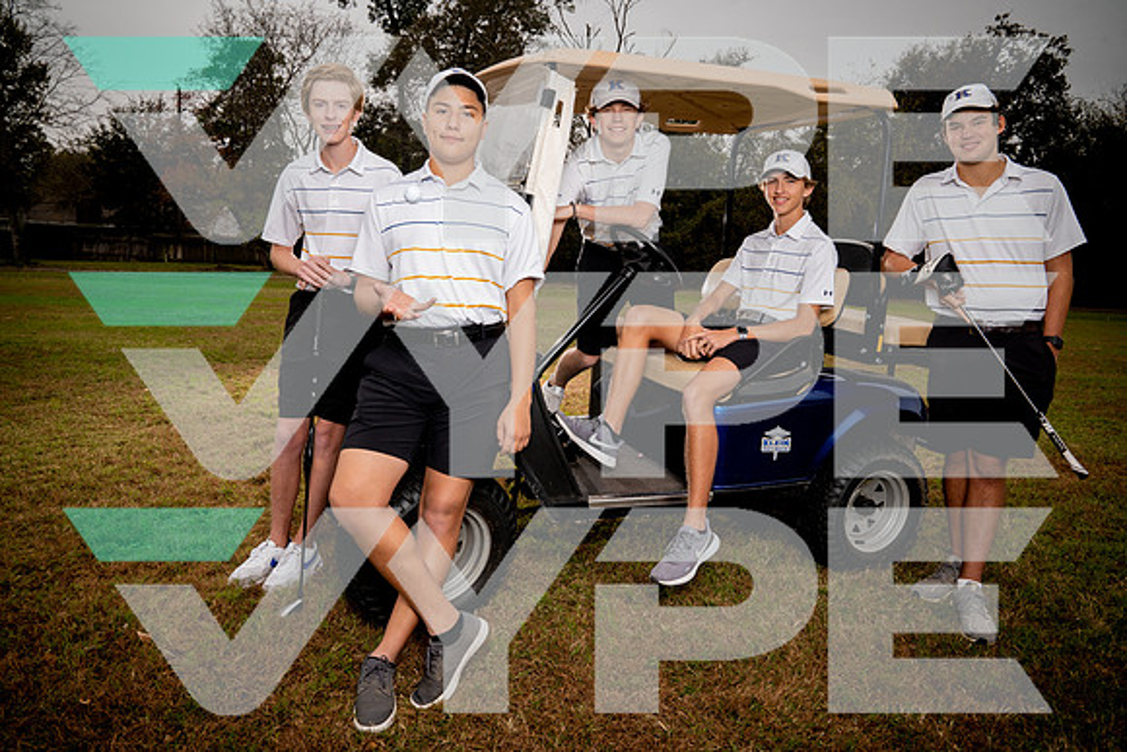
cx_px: 564
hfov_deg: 73.7
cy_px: 376
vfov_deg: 53.2
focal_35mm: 24
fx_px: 751
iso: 400
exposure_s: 1/250
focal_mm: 24
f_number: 11
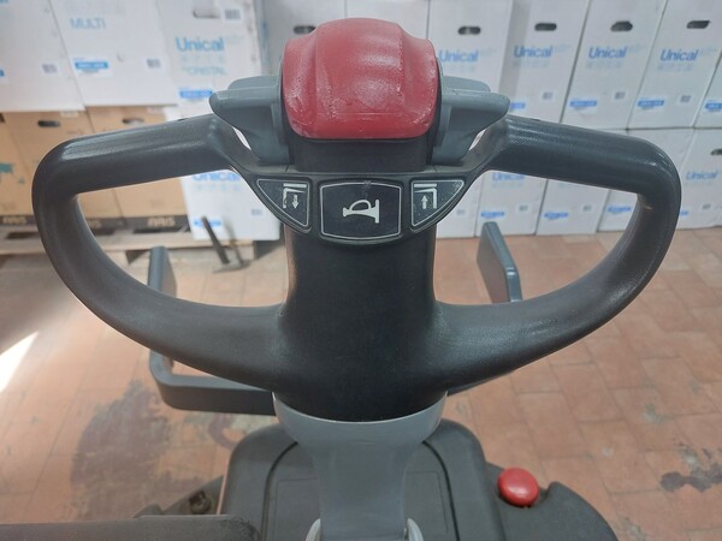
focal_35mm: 25
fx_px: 521
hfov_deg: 69.4
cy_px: 270
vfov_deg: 54.9
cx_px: 361
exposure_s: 1/50
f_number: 1.8
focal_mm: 5.23
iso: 160
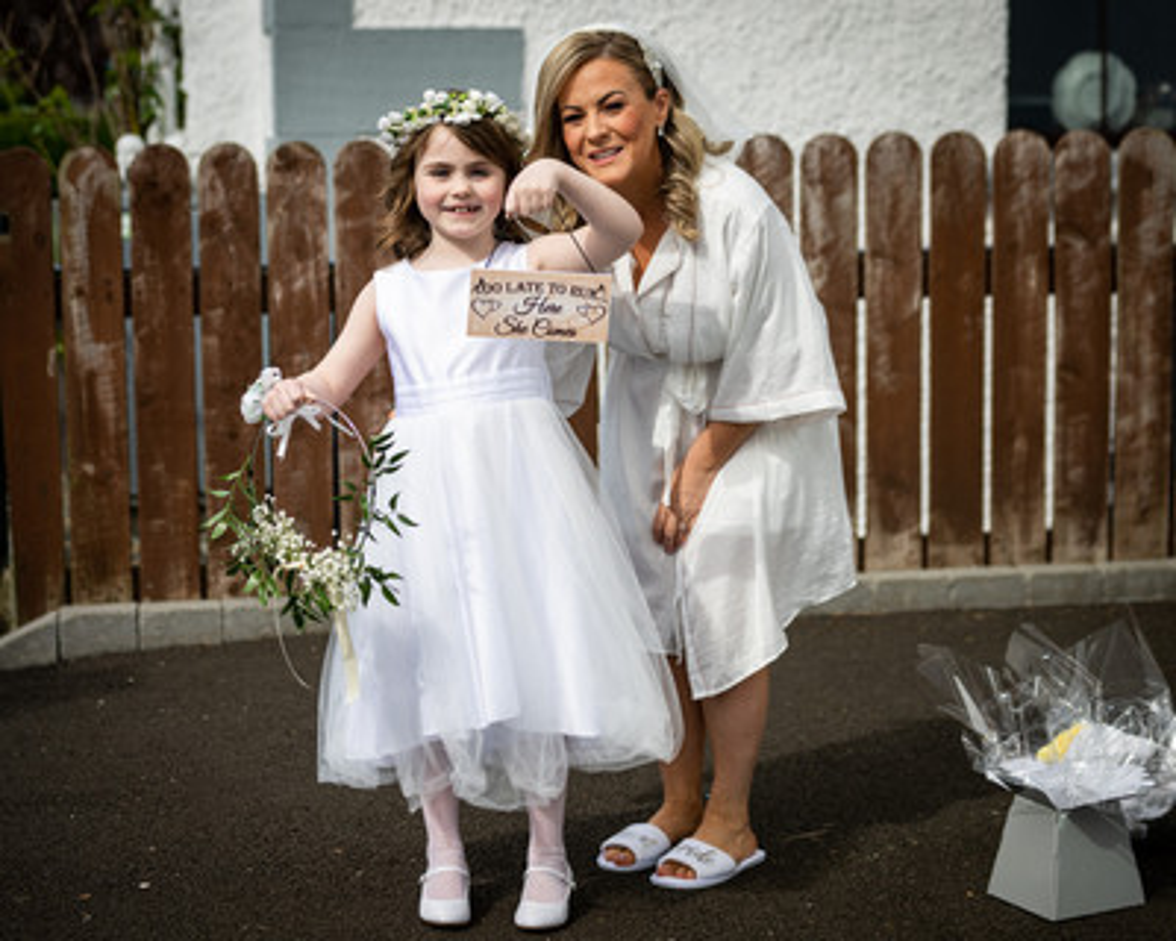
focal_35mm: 79
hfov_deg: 24.0
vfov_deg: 19.3
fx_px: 2764
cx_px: 603
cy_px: 471
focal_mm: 70
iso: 200
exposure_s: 1/2500
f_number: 2.8
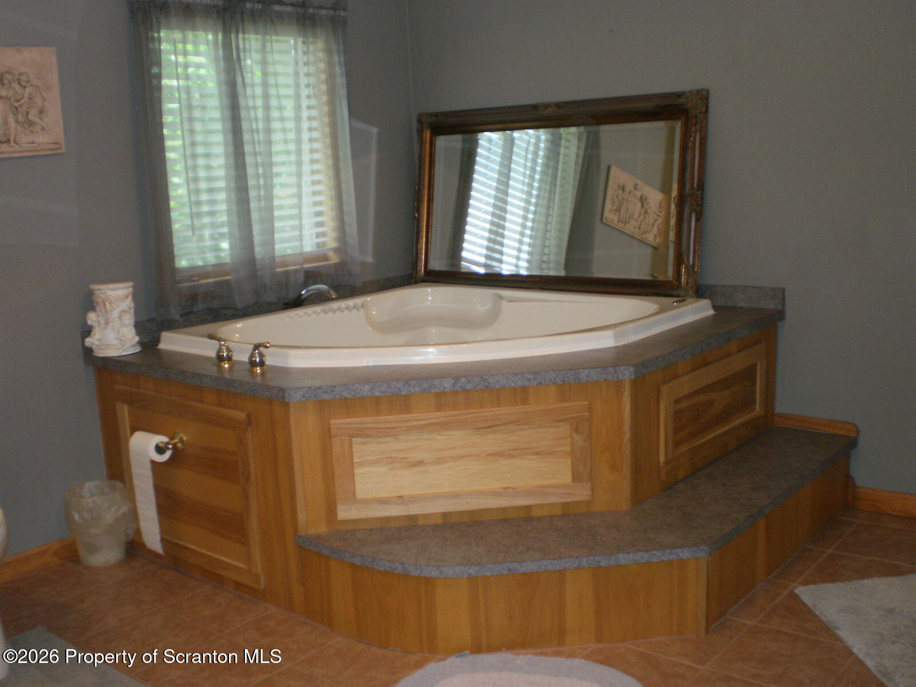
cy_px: 344
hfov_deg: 51.4
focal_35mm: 36
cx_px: 458
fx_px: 953
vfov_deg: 39.7
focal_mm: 6.3
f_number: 3.1
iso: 125
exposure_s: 1/30
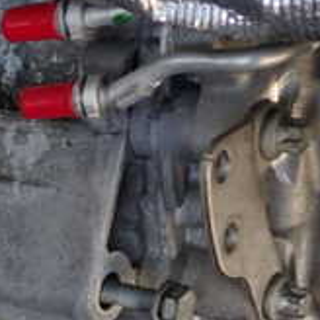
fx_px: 1014
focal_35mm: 97
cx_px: -154
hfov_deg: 16.4
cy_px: 371
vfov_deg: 17.2
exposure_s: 1/100
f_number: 2.3
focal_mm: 5.4
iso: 100
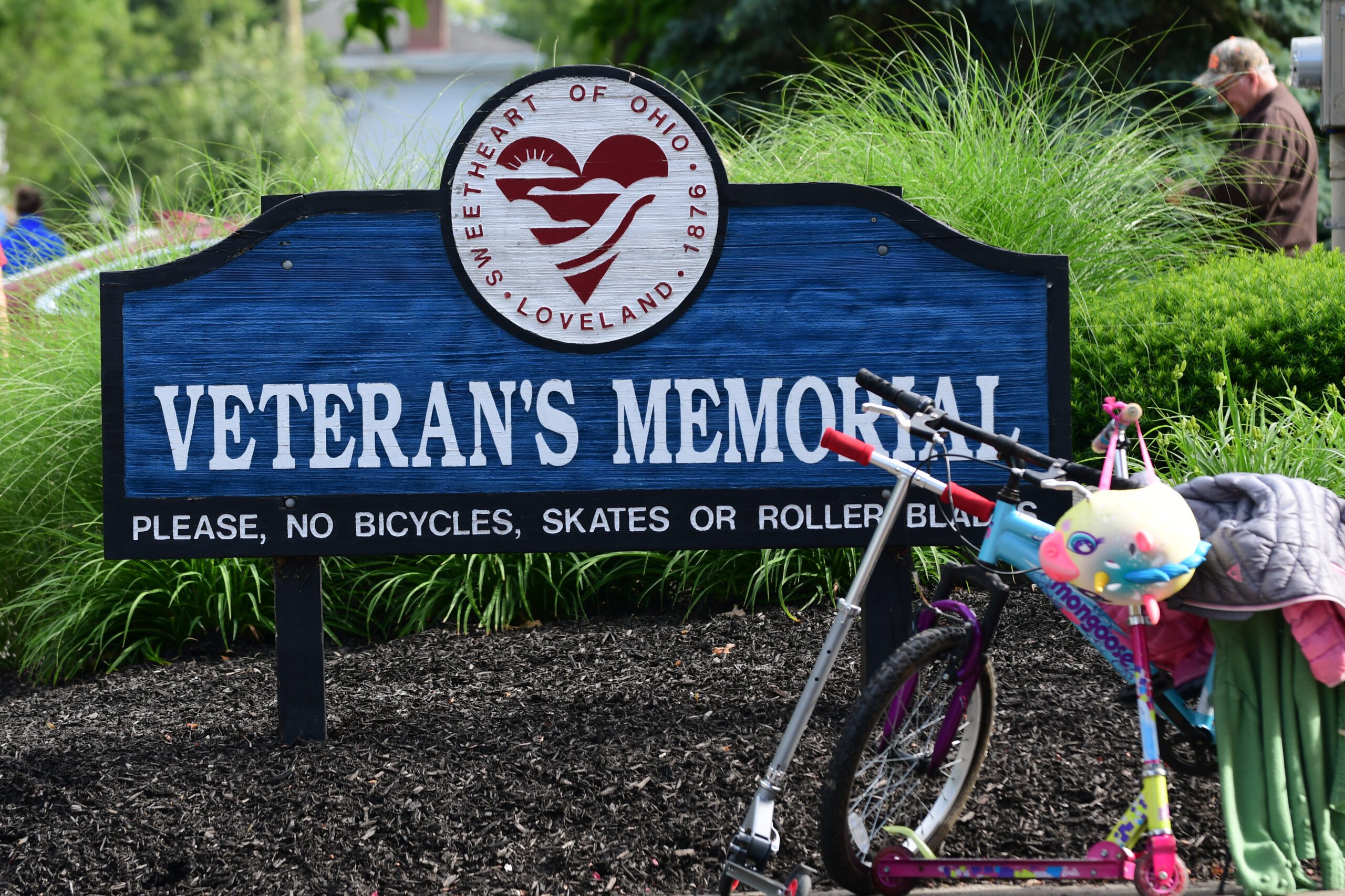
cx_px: 672
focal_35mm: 165
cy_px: 448
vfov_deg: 8.3
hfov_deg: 12.5
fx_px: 6164
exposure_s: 1/400
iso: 200
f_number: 4
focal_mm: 110
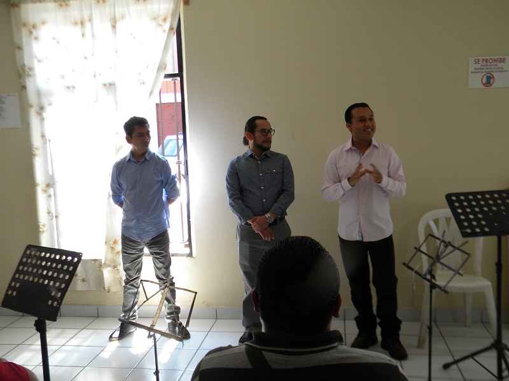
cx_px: 254
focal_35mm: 36
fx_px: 529
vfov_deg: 39.6
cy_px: 190
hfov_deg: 51.4
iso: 150
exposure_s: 1/59.8
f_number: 3.7
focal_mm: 6.4
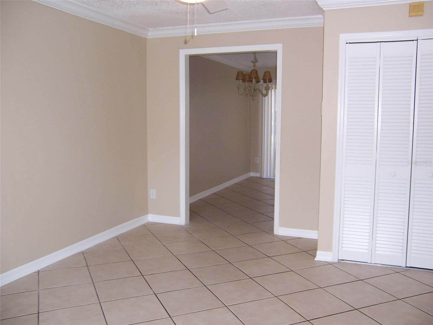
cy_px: 162
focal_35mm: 33
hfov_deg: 55.4
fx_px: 413
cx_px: 216
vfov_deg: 42.9
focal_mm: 5.5
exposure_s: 1/60
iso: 80
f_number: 2.8
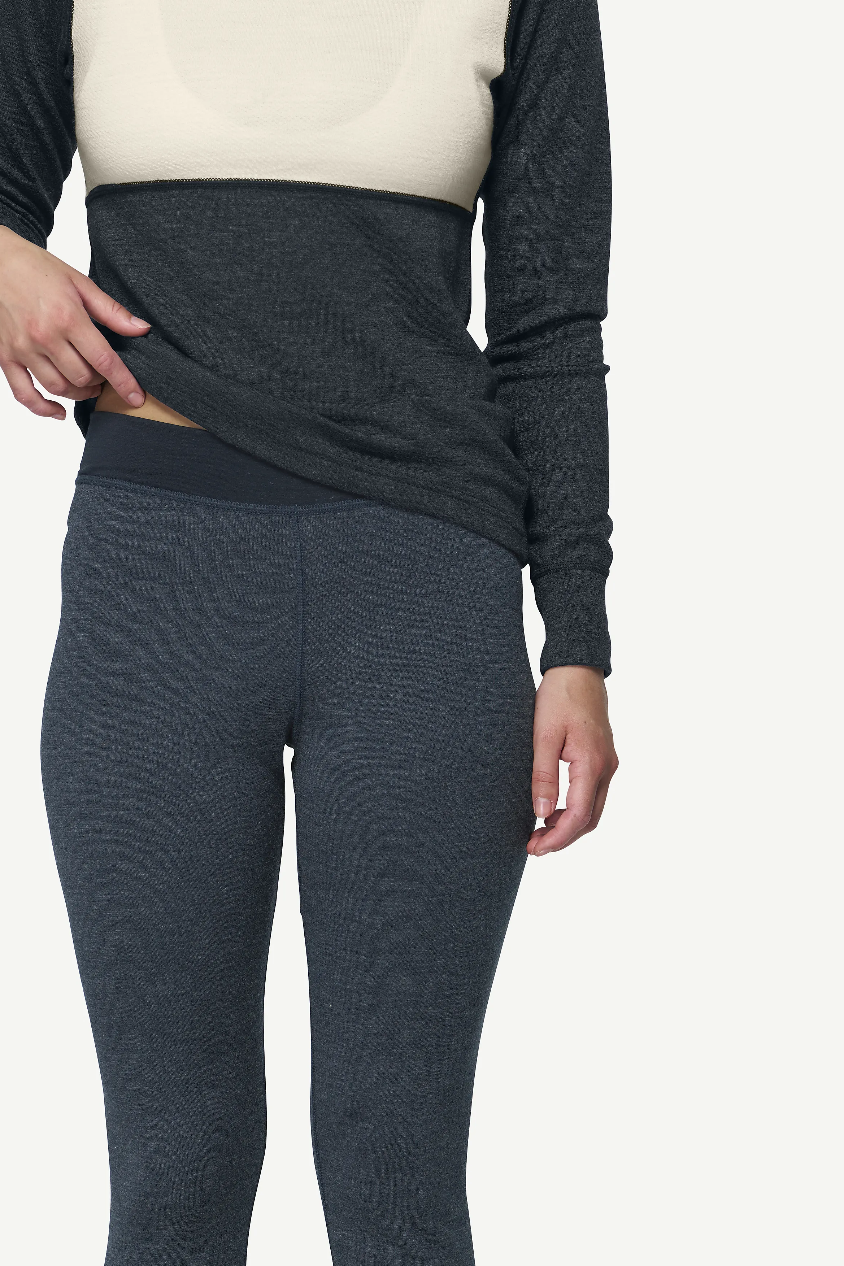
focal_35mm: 179
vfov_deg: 11.5
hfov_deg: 7.7
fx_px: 6294
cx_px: 268
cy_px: 953
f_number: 5.6
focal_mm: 109
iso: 100
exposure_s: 1/50
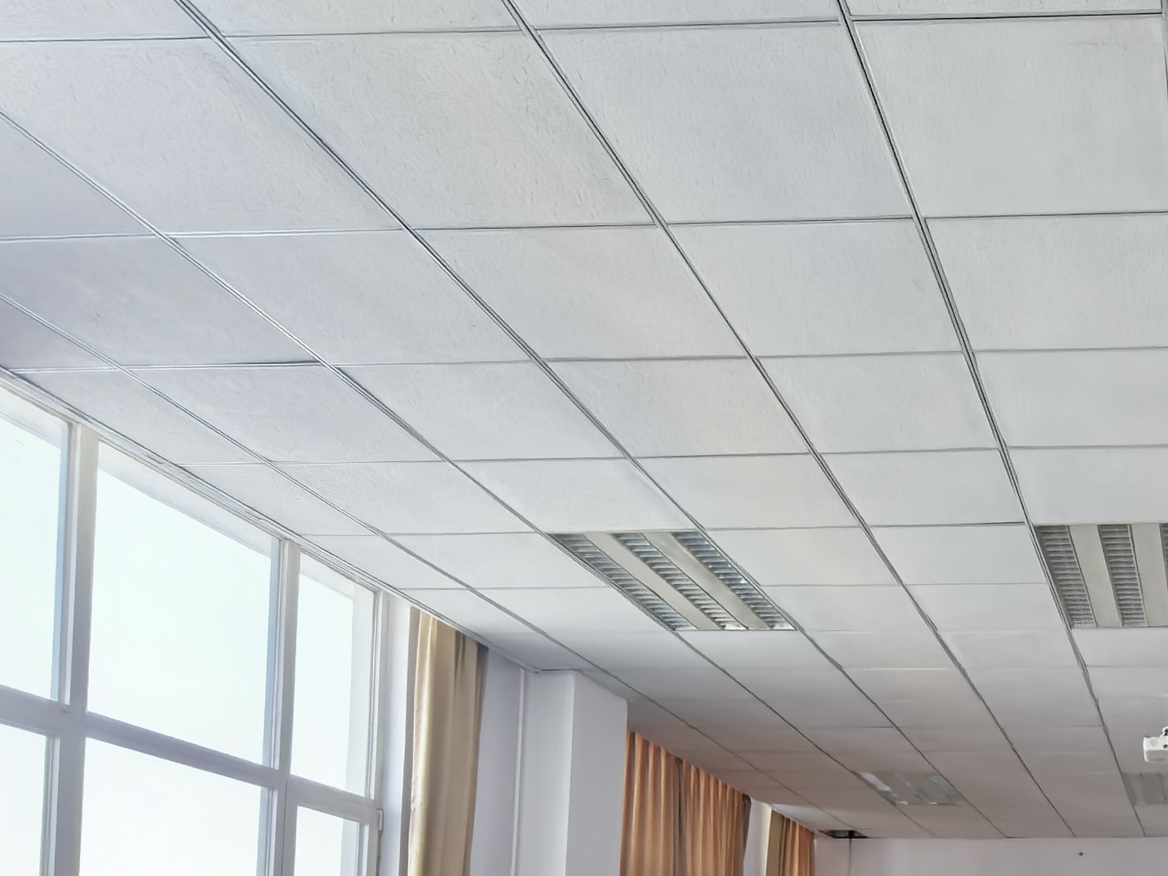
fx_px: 1350
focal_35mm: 40
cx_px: 1178
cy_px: 1012
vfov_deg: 31.1
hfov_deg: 40.7
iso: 64
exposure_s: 1/100
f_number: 2.2
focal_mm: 1.76
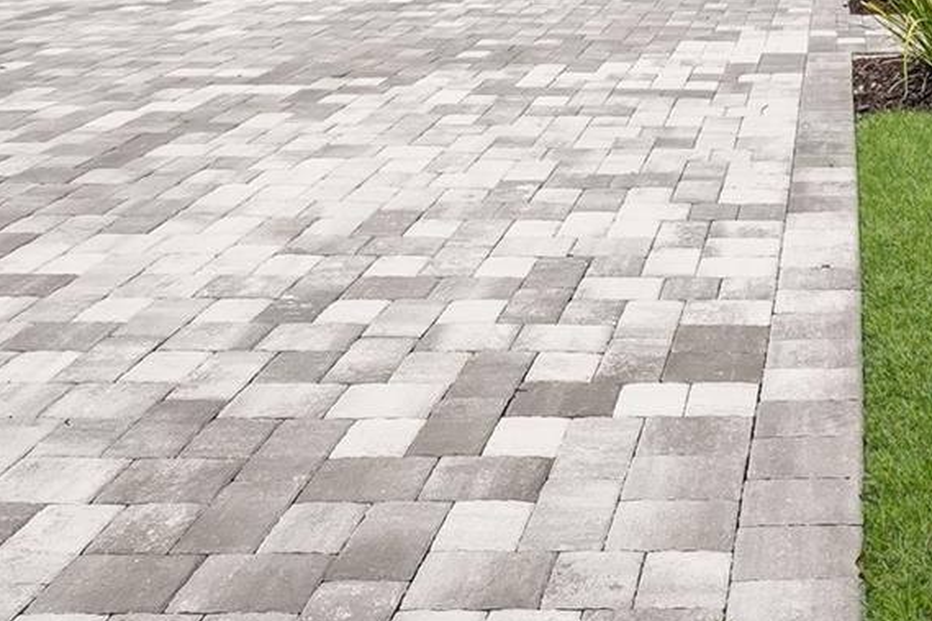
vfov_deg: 26.9
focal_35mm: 45
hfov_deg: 40.6
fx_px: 1165
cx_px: 822
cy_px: -98
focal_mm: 16
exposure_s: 1/500
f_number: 8
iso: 100
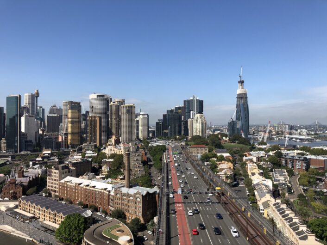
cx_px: 164
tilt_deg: +0.4
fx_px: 265
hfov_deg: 63.4
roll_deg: -1.0
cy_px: 122
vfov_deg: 49.8
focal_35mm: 28
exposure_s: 1/2404
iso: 20
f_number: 1.8
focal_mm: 3.99
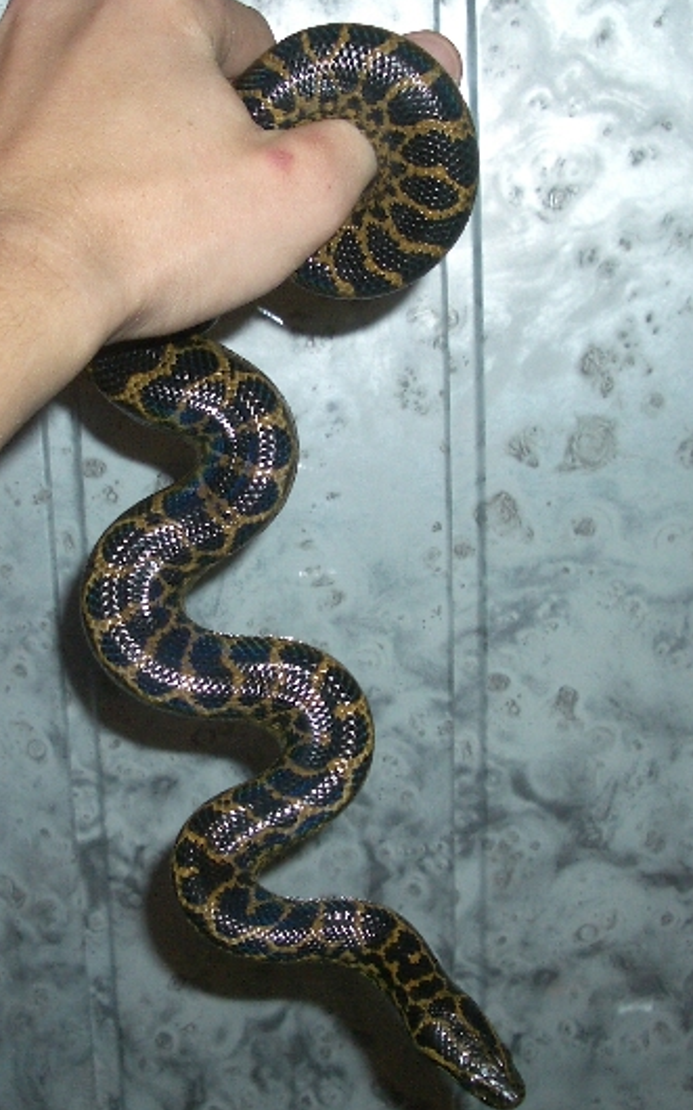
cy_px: 565
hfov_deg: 23.1
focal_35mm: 56
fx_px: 1693
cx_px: 278
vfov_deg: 36.3
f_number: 2.6
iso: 100
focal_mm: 5.8
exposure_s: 1/60
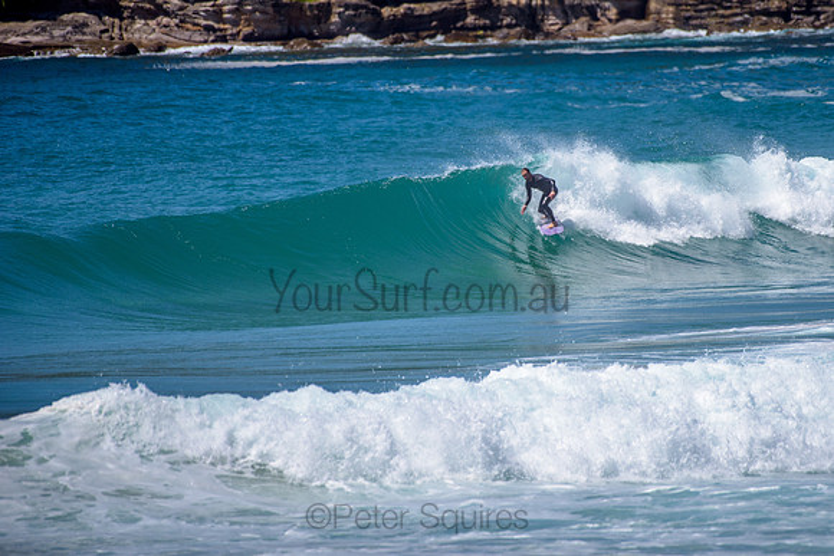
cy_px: 215
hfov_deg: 3.4
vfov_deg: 2.2
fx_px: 14200
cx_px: 511
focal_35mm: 613
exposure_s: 1/2000
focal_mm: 500
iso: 90
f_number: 5.6
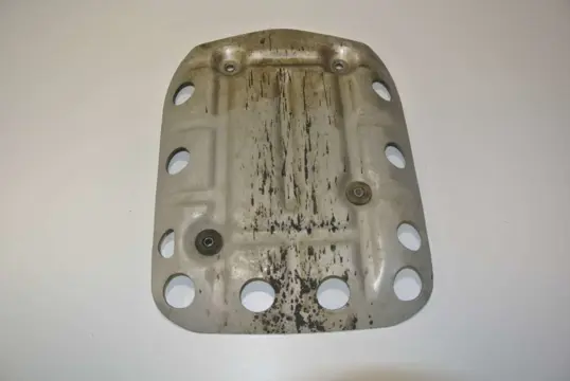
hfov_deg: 65.4
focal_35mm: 28
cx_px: 285
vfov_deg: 46.5
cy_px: 190
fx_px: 444
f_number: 3.5
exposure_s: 1/60
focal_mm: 10.7
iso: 200
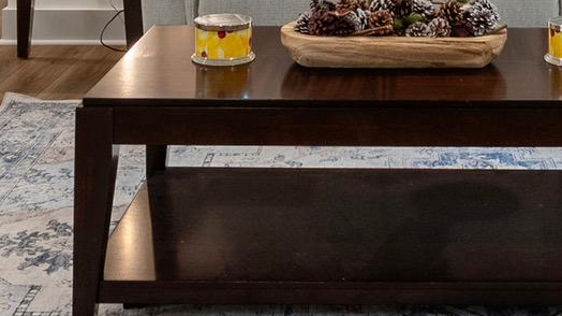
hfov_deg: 25.7
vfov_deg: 13.3
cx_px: 396
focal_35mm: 82
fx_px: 1221
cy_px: -242
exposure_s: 1/5
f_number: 8
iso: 800
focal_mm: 20
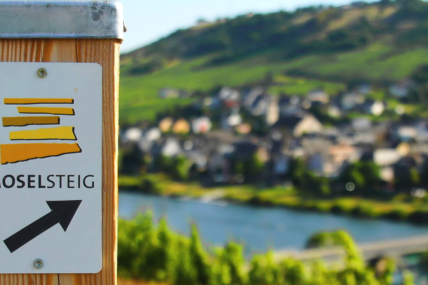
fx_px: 1069
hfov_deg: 22.6
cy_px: 155
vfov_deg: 15.2
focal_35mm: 90
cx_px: 241
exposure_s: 1/500
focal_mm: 26
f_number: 5
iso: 100
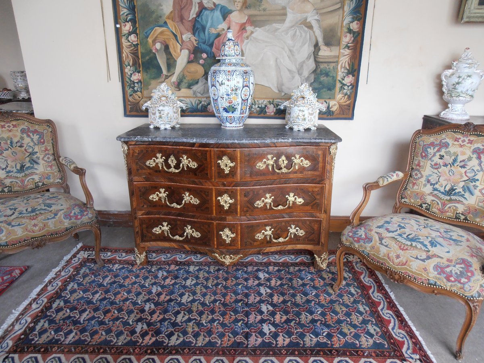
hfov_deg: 71.6
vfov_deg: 56.8
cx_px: 242
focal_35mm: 24
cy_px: 182
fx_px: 336
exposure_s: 1/20
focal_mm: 4.2
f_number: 3
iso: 125
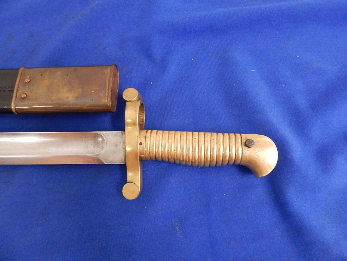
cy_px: 130
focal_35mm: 22
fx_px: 221
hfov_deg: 76.4
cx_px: 174
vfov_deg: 61.1
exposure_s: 1/20
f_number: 3
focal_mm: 4
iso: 400
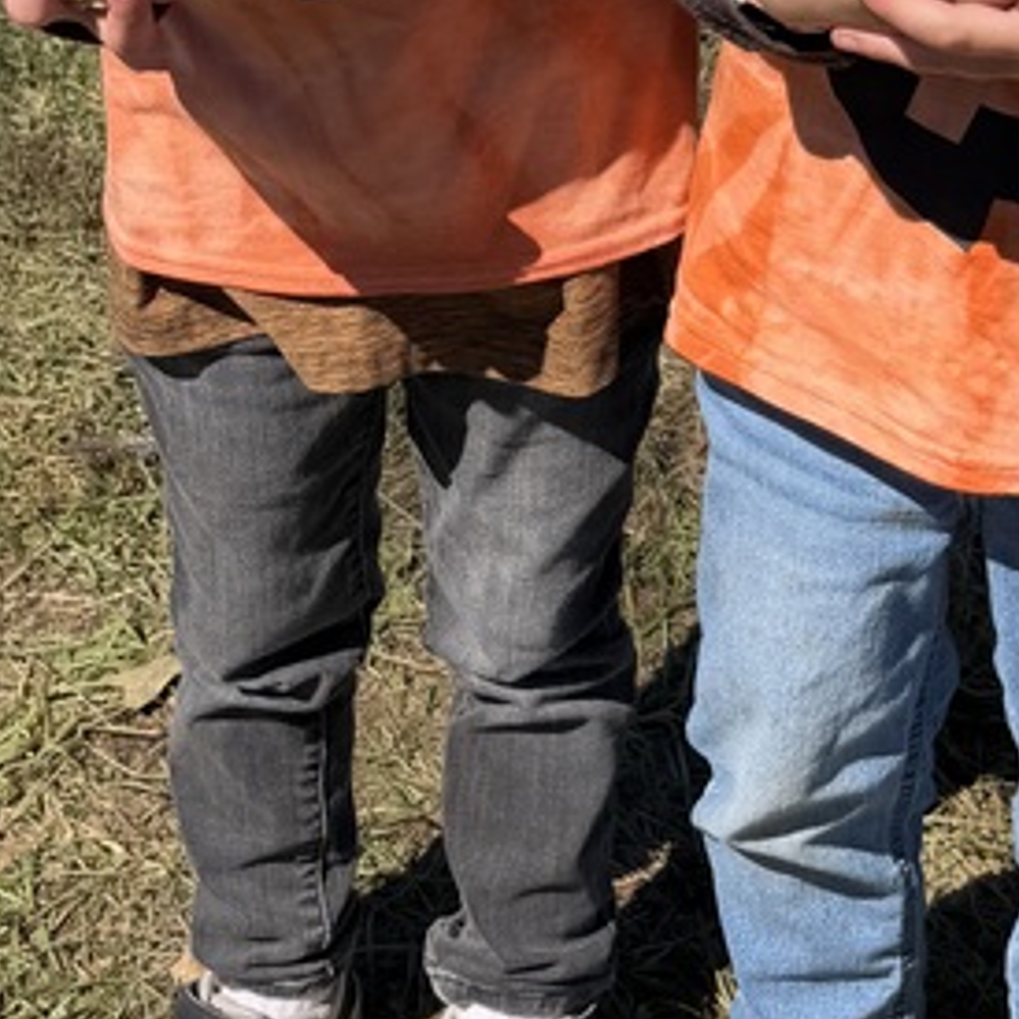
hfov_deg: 21.9
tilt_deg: -22.6
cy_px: 96
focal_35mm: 79
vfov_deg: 21.4
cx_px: 485
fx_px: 2631
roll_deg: -0.4
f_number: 1.78
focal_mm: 6.76
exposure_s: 1/3953
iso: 80
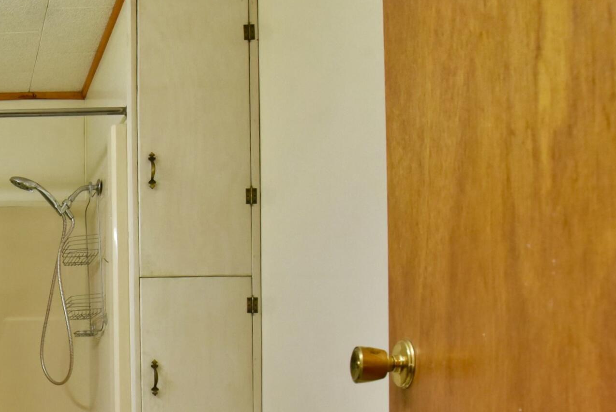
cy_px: 419
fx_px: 565
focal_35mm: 33
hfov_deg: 45.4
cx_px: -37
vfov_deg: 35.8
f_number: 8
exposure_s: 1/40
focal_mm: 14
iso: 4000
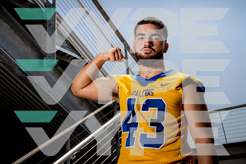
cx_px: 123
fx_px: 301
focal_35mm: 44
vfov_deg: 30.5
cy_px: 82
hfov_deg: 44.5
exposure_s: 1/250
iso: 100
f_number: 8
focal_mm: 44
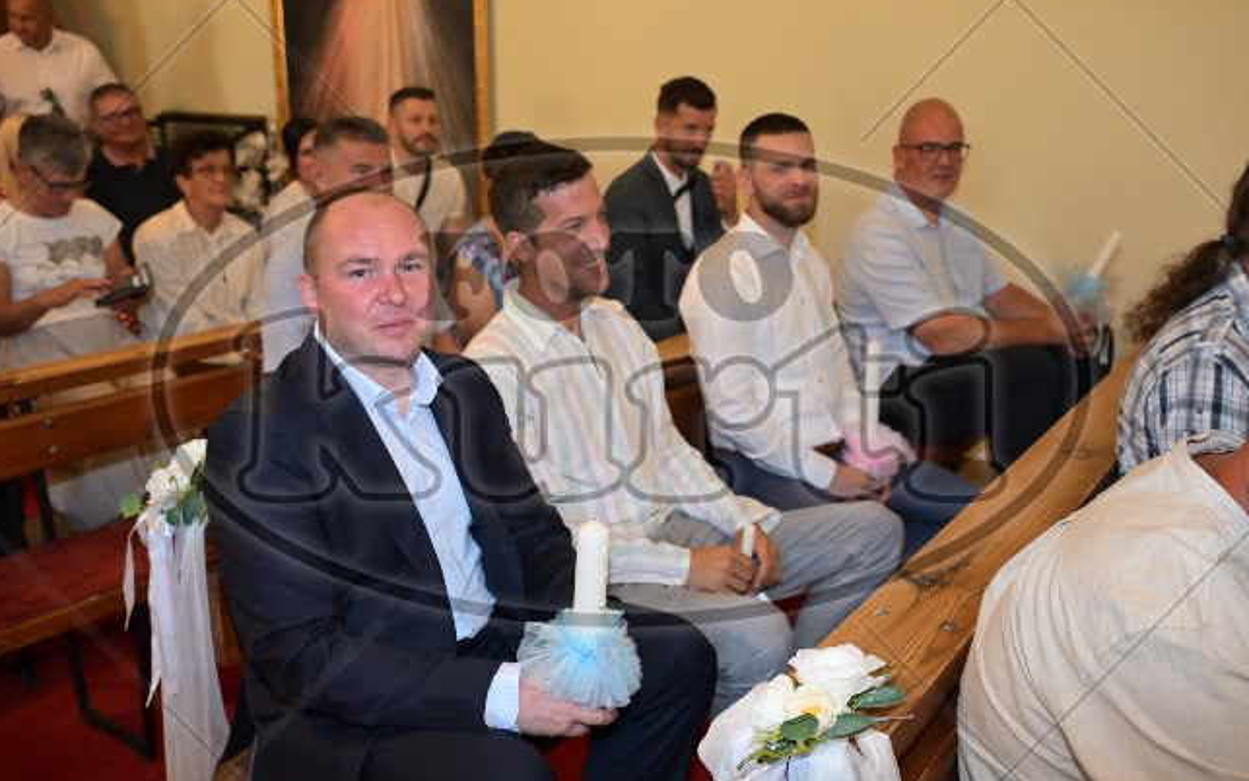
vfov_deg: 37.3
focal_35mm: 34
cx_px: 622
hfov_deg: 56.7
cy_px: 384
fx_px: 1157
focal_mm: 33
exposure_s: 1/100
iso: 4000
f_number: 4.5
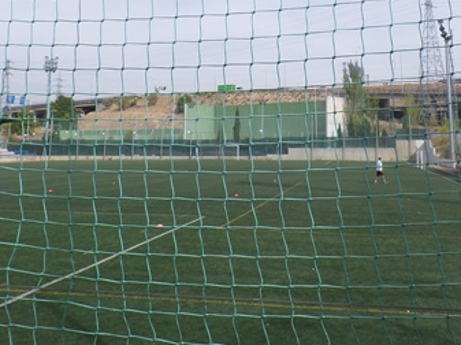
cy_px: 45
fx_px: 545
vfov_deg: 33.5
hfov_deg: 45.7
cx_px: 259
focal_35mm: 41
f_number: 3.5
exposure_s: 1/1000
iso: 100
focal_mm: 4.1
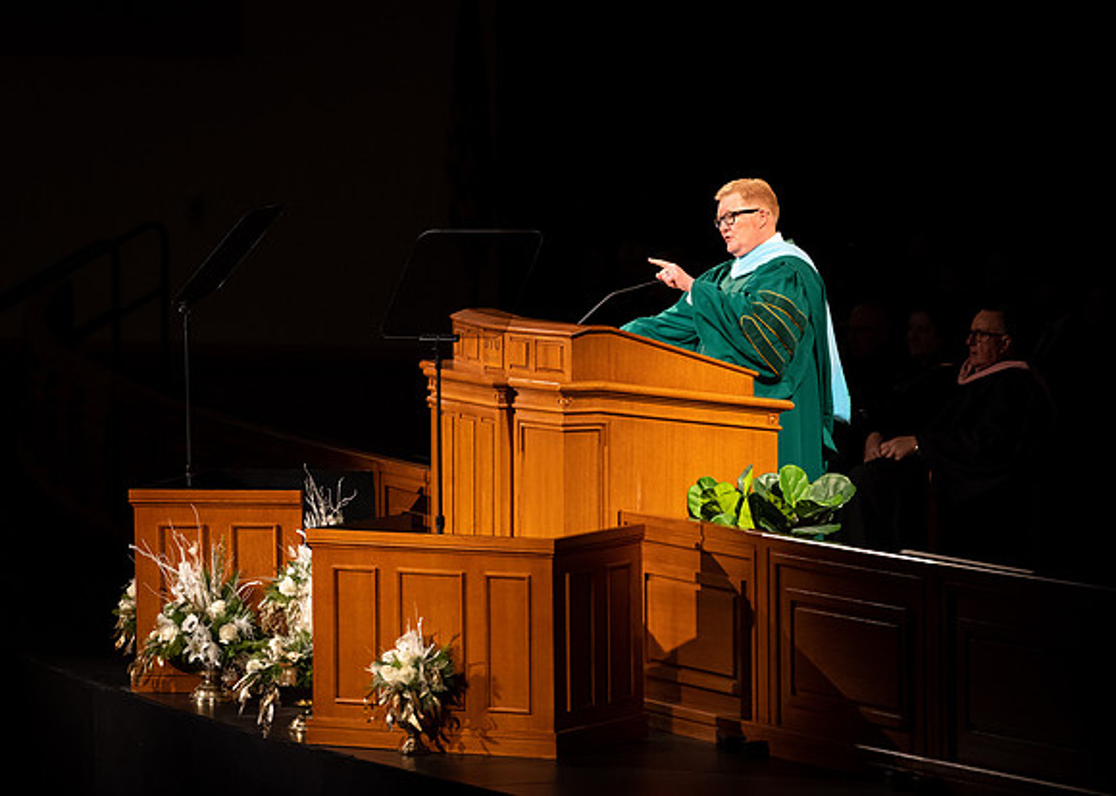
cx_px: 443
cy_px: 326
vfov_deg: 5.7
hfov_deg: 8.0
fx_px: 7998
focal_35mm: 252
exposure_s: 1/200
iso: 1250
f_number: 2.8
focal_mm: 200
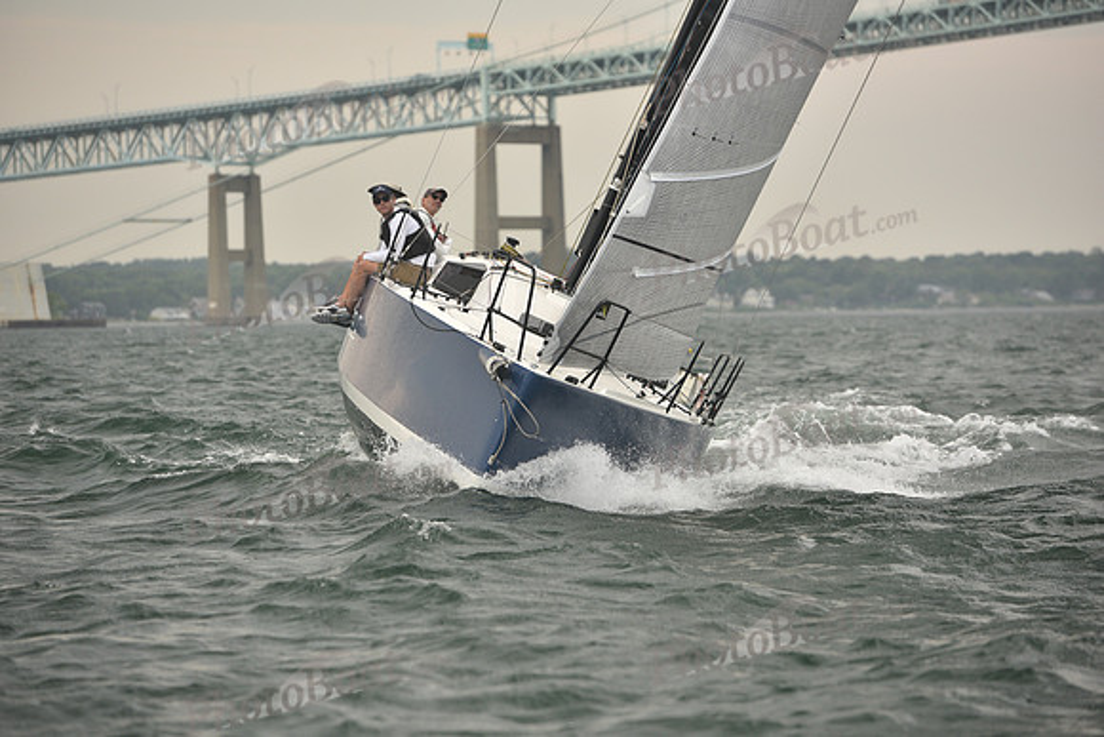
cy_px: 368
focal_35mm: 165
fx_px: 5061
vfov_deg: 8.3
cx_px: 552
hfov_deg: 12.4
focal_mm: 165
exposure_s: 1/500
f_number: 4.5
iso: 250
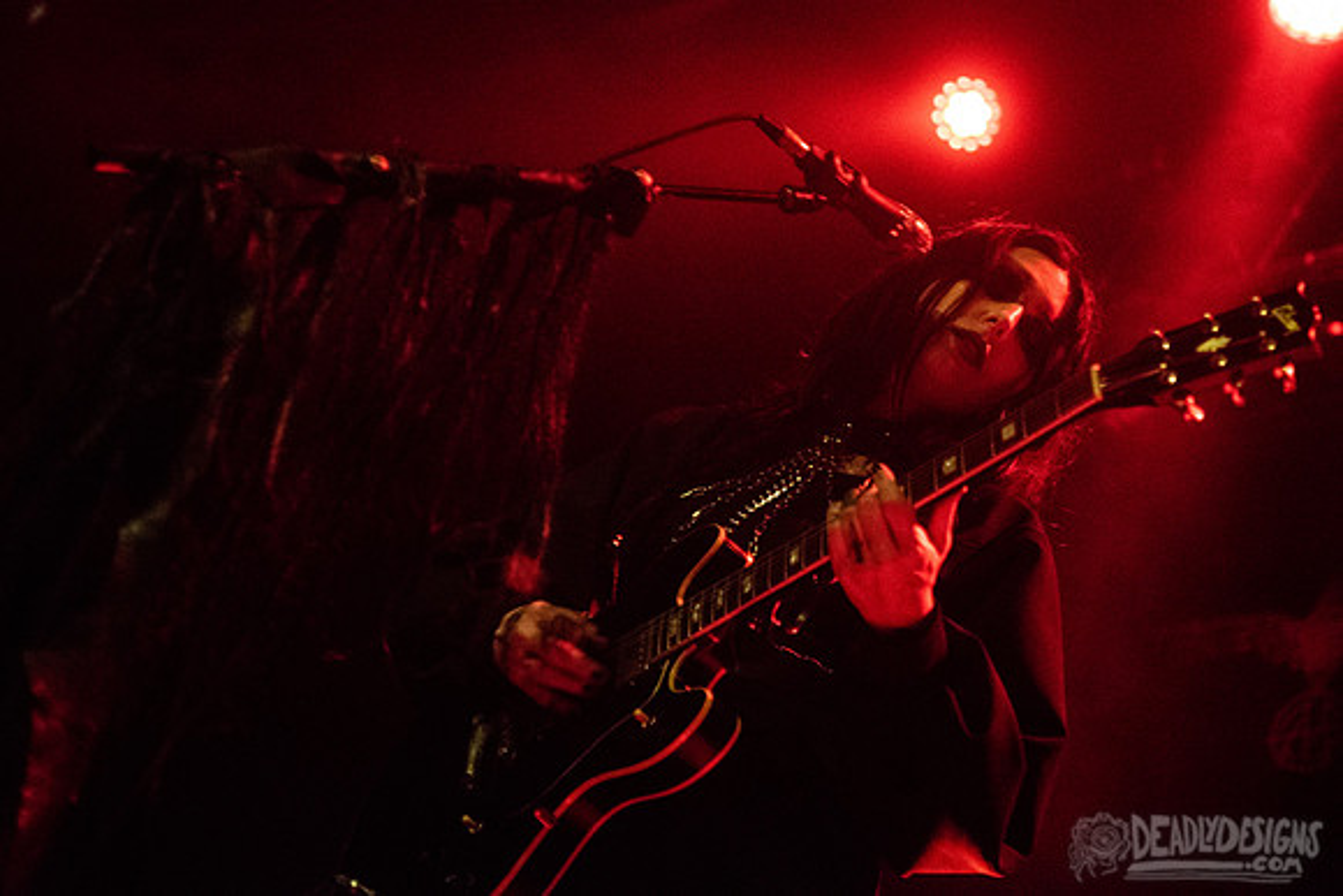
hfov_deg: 28.2
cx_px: 738
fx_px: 2674
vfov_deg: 19.0
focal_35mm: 72
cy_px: 342
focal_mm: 58
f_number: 2.8
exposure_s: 1/125
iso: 6400
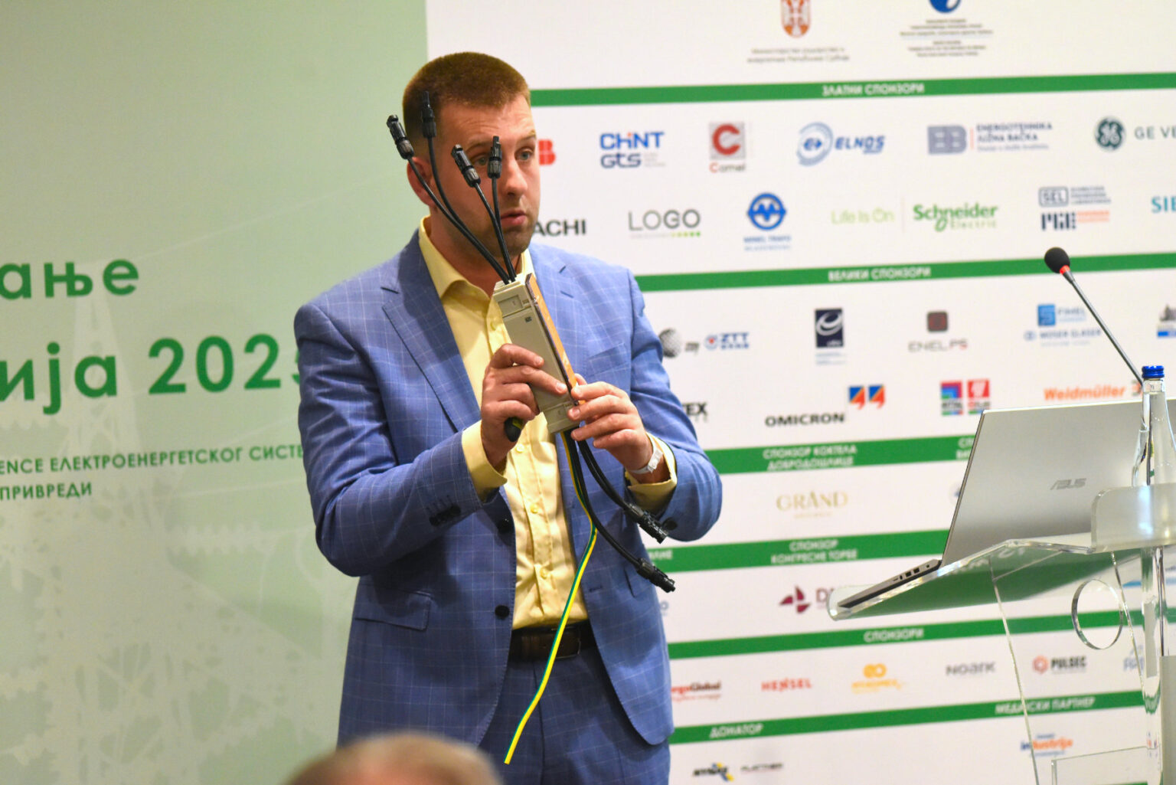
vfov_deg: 13.0
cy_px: 392
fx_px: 3431
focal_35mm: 105
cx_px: 588
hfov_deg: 19.5
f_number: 3.5
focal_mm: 105
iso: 5000
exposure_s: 1/320
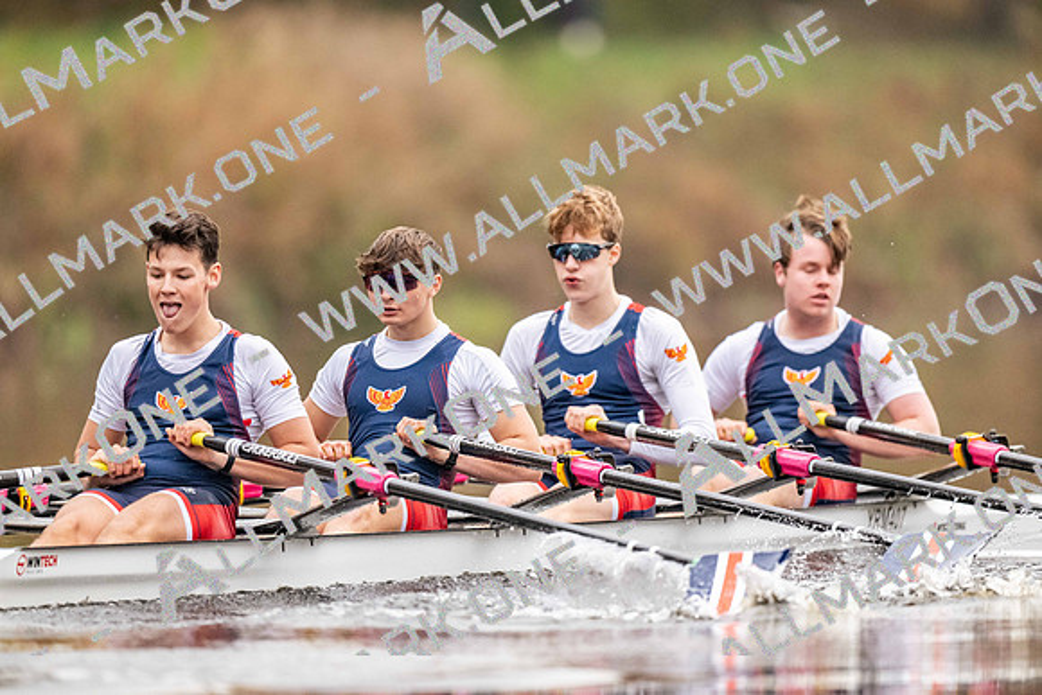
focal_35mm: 600
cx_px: 521
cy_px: 348
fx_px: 17370
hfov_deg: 3.4
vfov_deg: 2.3
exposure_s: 1/2500
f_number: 4
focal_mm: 600
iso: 4500
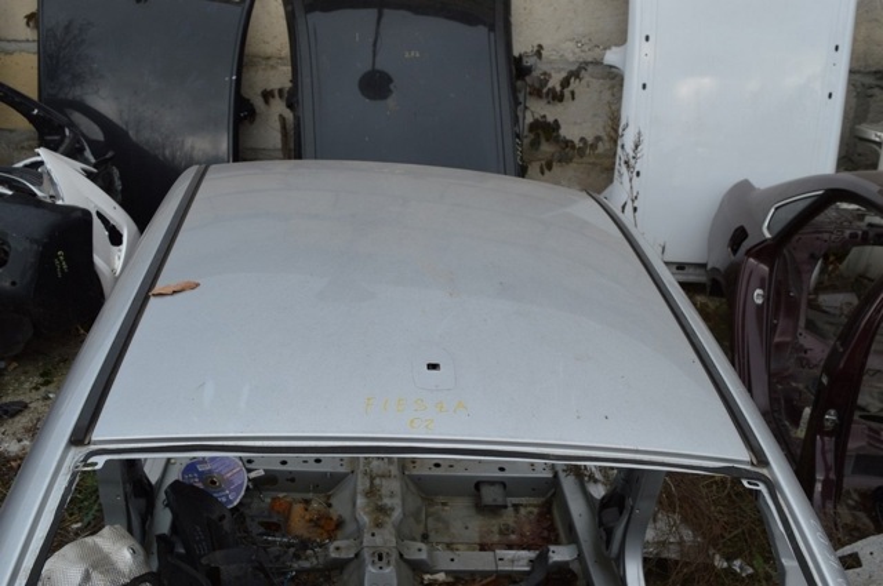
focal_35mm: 34
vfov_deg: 38.3
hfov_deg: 55.2
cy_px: 293
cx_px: 442
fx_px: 845
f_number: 6.3
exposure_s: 1/160
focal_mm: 23
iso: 100
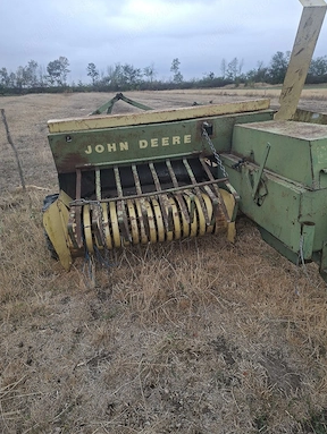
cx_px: 168
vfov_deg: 71.5
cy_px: 214
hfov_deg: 56.9
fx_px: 302
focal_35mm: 24
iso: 50
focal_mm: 5.54
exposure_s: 1/667
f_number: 1.8
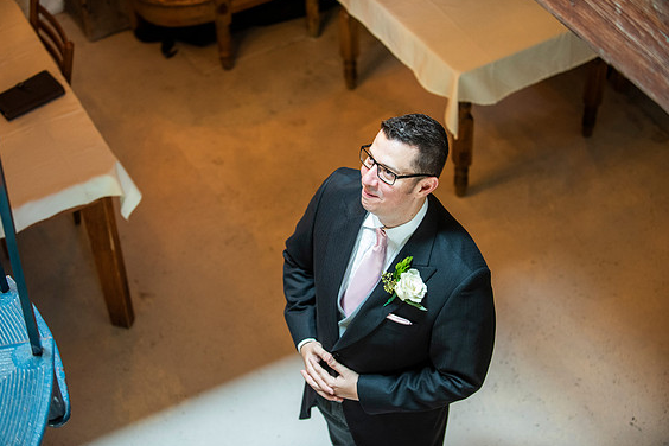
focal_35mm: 72
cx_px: 331
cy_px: 224
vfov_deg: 18.9
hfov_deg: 28.1
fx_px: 1338
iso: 1600
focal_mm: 70
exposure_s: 1/50
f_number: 2.8
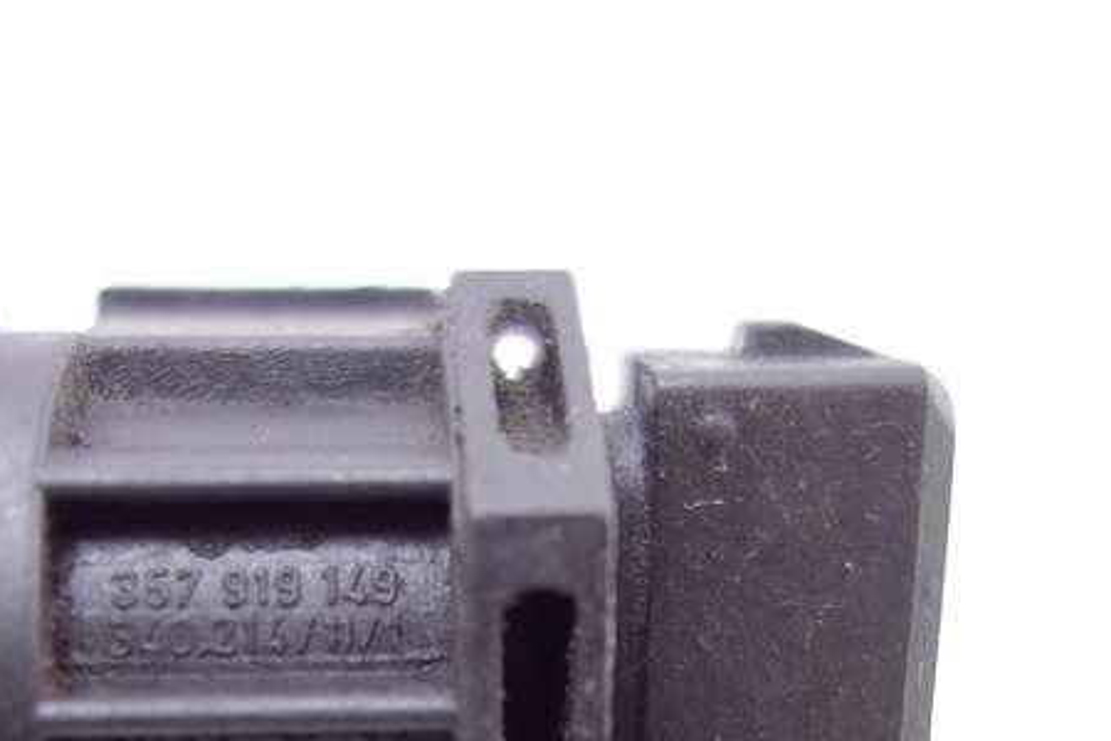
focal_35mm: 51
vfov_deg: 25.9
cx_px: 472
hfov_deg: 38.8
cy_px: 626
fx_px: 1574
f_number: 1.8
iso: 125
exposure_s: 1/40
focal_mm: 10.4
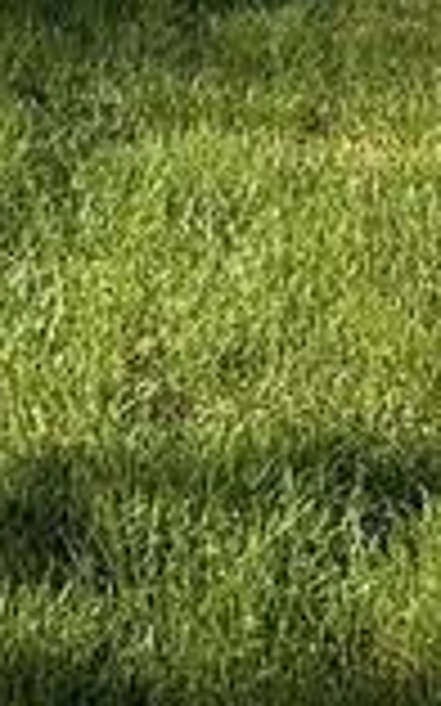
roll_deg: +0.3
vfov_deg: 15.7
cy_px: -800
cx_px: -387
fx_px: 1867
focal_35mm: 97
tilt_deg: +4.0
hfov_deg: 12.2
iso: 50
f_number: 2.2
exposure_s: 1/770
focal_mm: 2.22
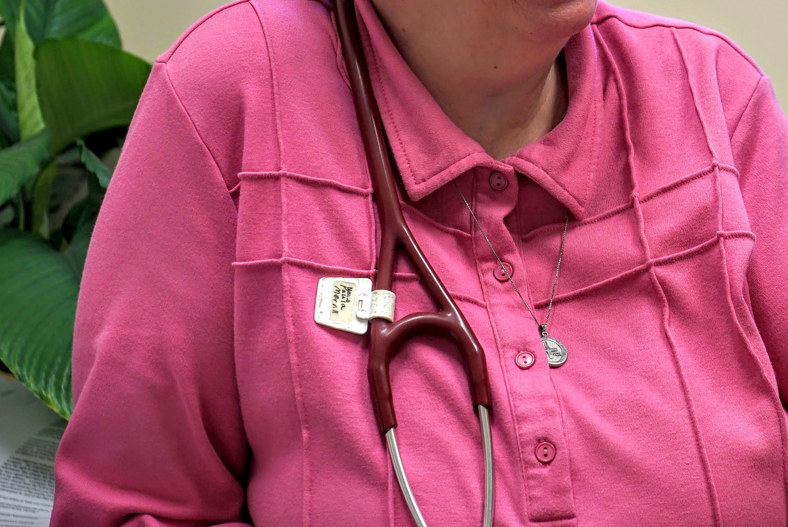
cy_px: 71
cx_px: 582
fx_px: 2168
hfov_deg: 20.5
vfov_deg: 13.7
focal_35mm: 99
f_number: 4.5
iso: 640
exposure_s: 1/160
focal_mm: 49
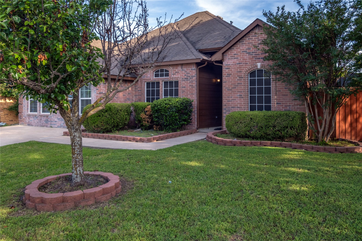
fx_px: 302
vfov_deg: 43.6
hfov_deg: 61.9
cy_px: 120
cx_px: 181
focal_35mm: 30
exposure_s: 1/125
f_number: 6.4
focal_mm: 20
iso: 160
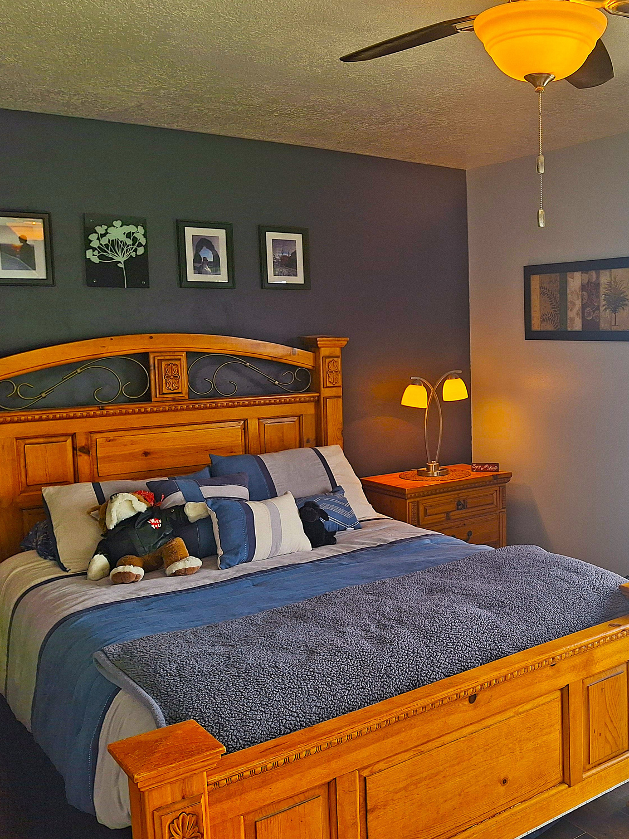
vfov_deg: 54.0
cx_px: 495
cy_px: 416
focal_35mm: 34
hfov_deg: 40.2
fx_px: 824
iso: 25
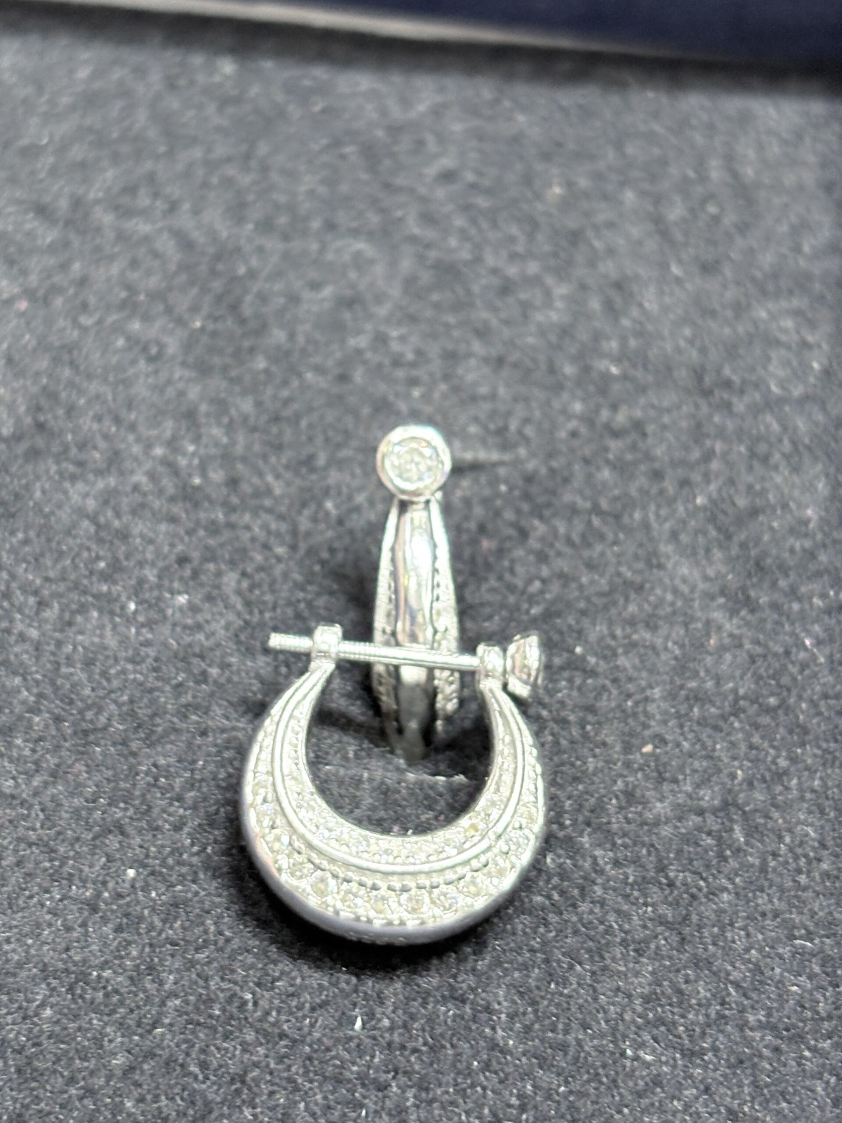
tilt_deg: -48.9
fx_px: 1686
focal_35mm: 52
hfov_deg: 28.0
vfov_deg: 36.8
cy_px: 562
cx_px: 421
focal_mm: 5.96
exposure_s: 1/50
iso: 100
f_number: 1.6
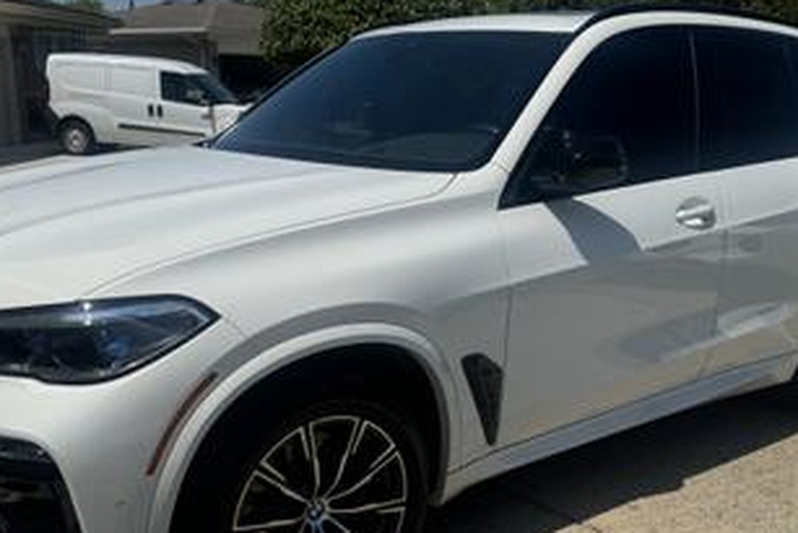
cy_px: 372
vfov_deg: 32.3
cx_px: 395
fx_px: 909
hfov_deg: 47.4
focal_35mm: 41
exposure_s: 1/10417
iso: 80
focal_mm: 6.76
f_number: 1.78
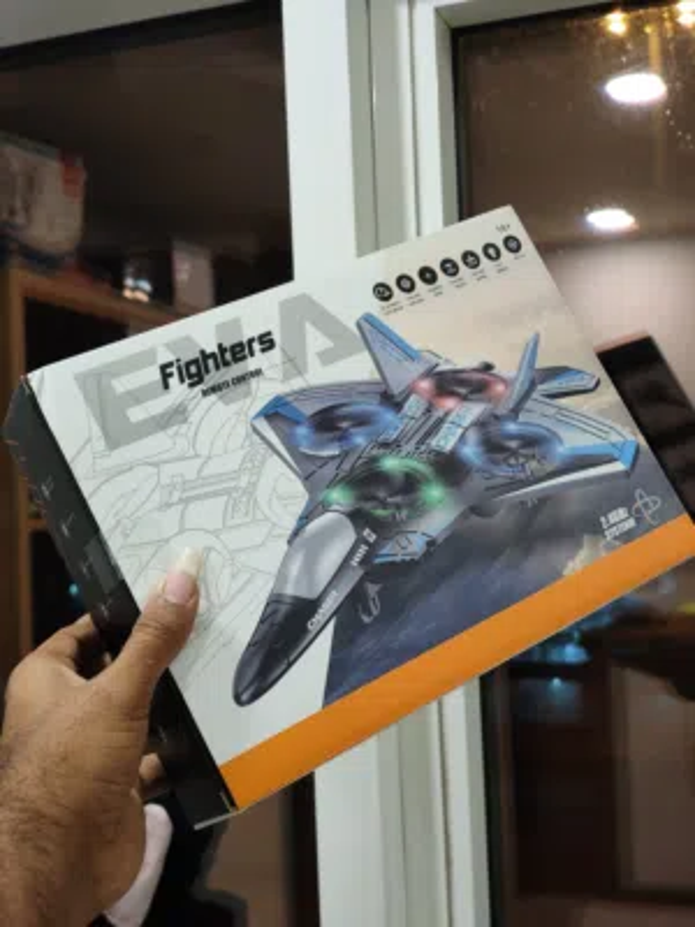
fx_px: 1338
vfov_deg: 38.2
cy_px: 464
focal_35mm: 50
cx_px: 348
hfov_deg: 29.1
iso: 813
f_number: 2
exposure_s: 1/50
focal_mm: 7.1
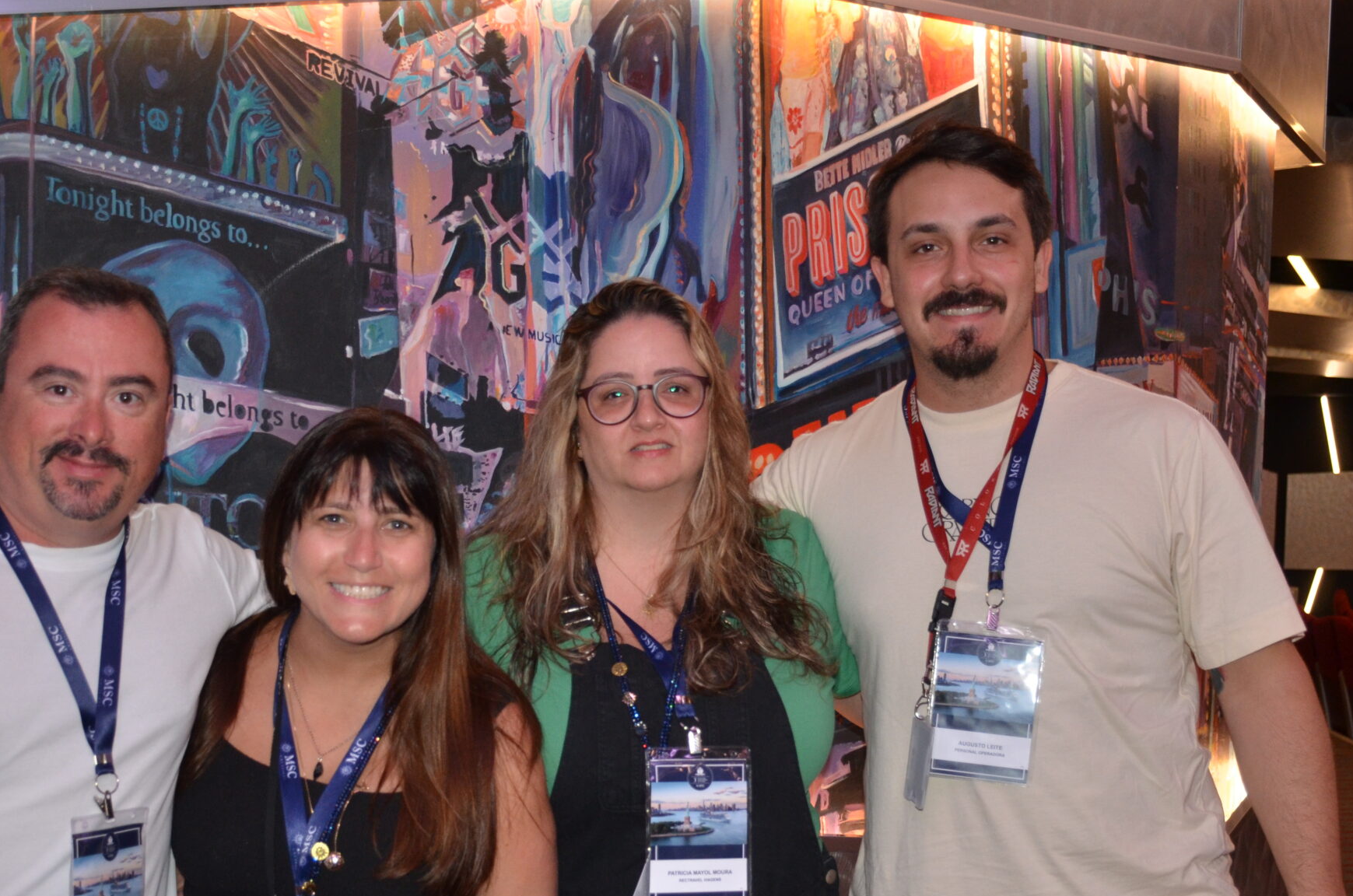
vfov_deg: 25.2
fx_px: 1988
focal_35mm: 53
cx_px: 584
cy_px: 640
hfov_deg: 37.5
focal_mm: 24
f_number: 3.8
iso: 800
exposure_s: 1/60
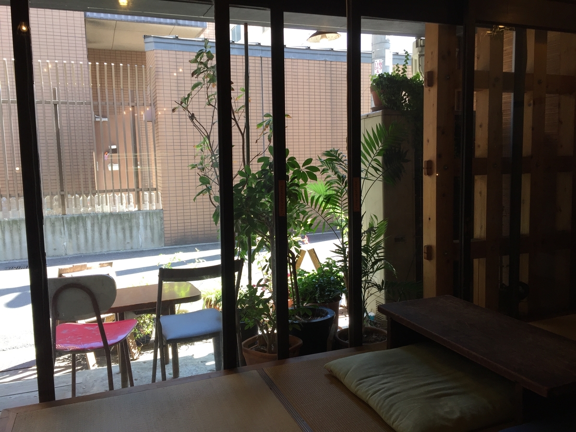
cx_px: 288
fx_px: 483
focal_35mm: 29
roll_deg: -0.2
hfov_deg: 61.7
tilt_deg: -6.0
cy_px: 216
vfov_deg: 48.2
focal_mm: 4.15
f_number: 2.2
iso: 50
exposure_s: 1/120
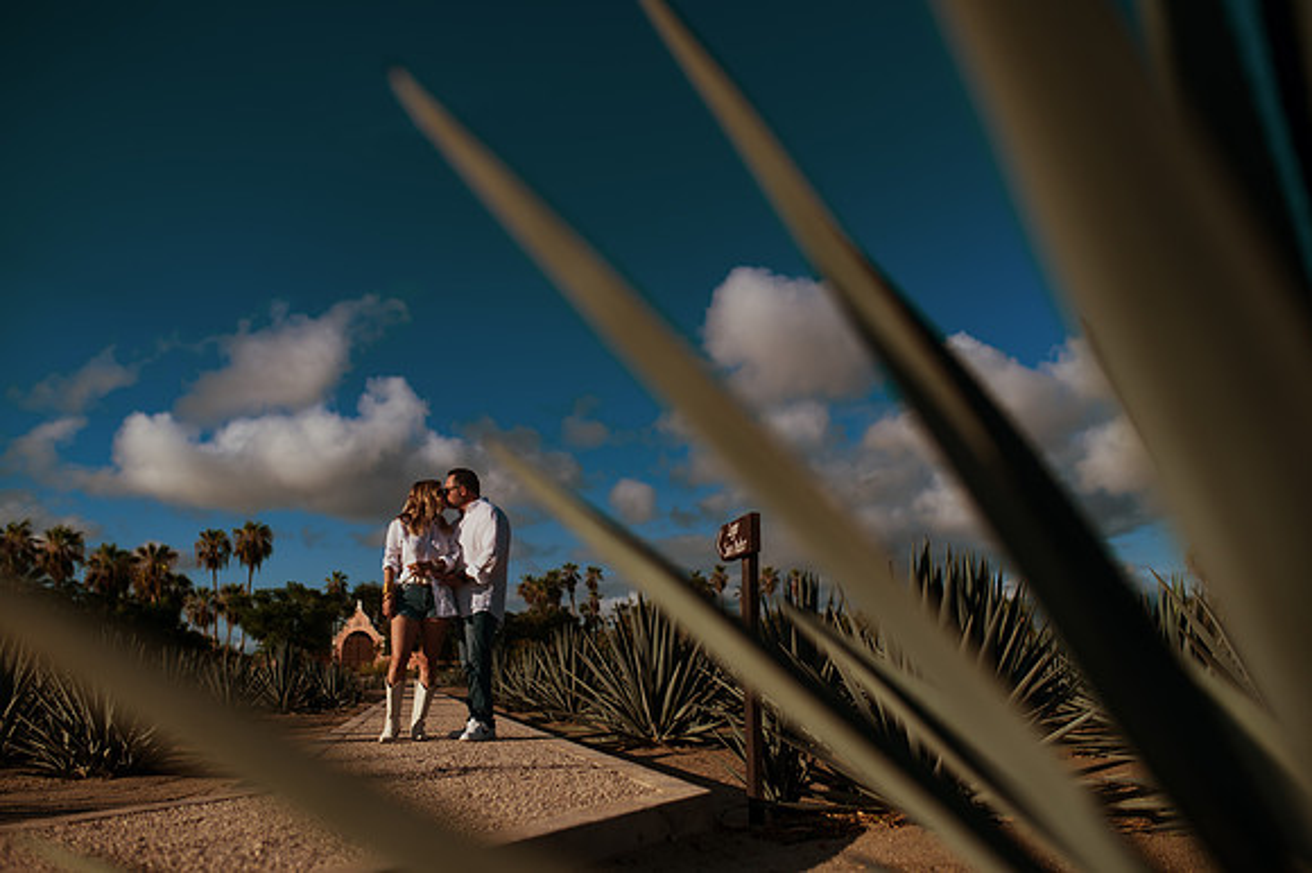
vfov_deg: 37.8
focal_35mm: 35
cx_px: 656
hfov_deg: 54.5
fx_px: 1275
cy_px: 436
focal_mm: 35
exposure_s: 1/5000
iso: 64
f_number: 2.2
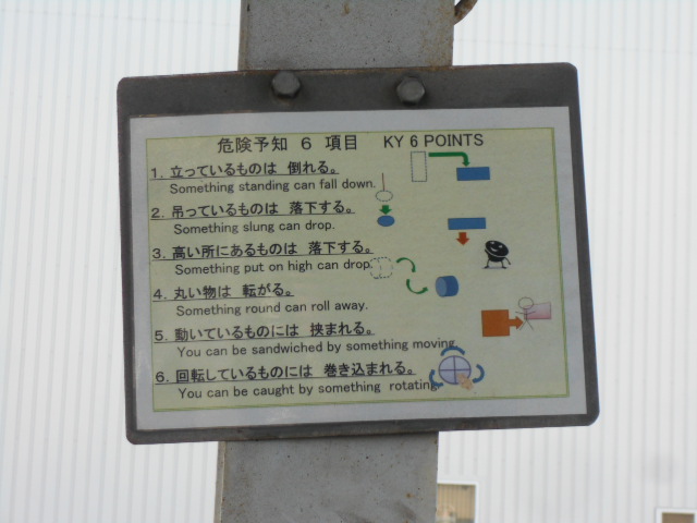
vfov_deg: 11.4
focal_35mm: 130
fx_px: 2618
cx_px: 348
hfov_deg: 15.2
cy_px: 262
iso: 220
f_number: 6.5
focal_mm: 23
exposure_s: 1/125
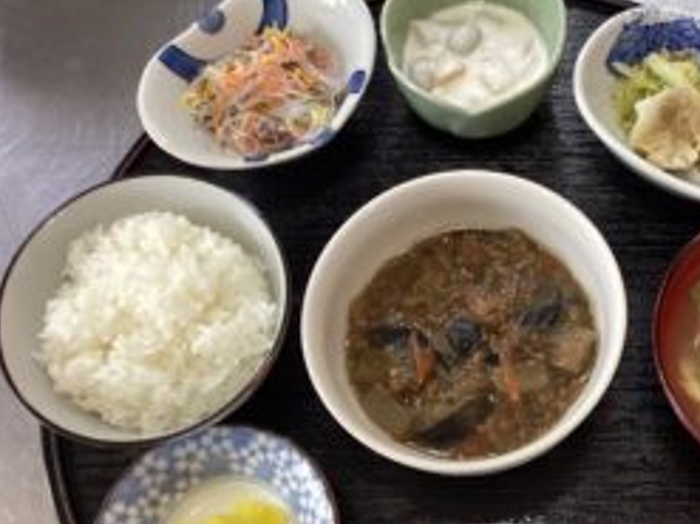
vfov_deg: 30.7
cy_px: 324
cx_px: 517
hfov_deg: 39.5
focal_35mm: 47
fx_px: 950
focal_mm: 3.3
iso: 200
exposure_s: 1/60
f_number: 2.4
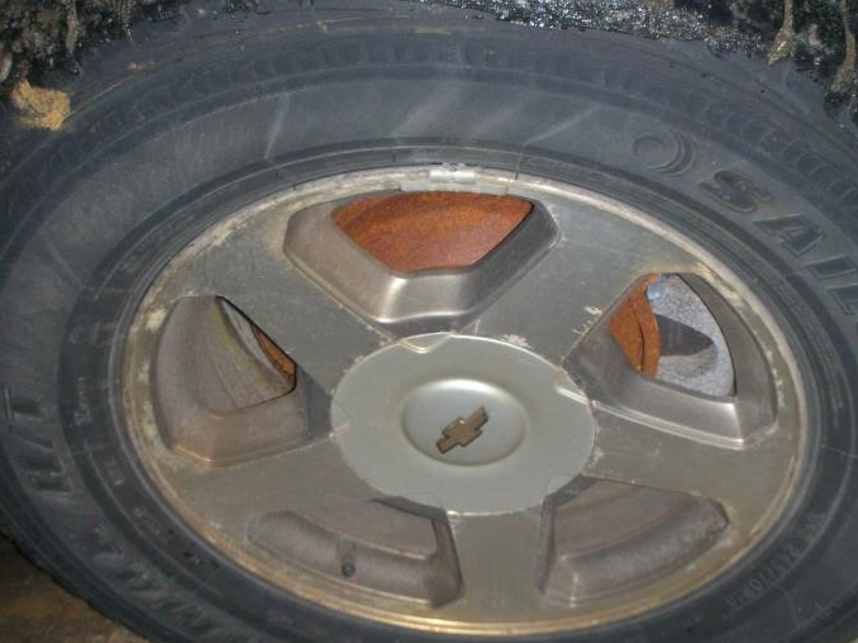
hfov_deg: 27.0
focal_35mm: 72
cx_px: 488
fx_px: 1784
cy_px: 359
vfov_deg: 20.4
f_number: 4
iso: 161
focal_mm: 10.1
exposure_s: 1/120
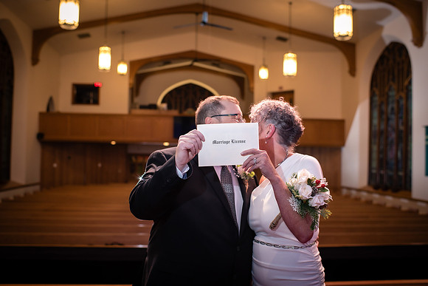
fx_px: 416
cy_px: 143
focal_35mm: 35
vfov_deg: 37.9
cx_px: 214
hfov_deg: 54.4
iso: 1000
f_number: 2.8
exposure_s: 1/160
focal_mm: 35
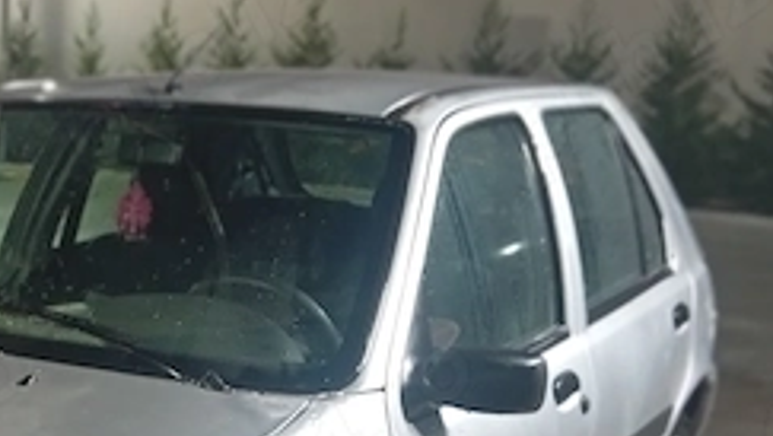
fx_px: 1436
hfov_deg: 28.7
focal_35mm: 70
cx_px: 41
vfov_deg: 16.5
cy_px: 535
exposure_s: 1/20
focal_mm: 3.96
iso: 965
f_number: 1.8
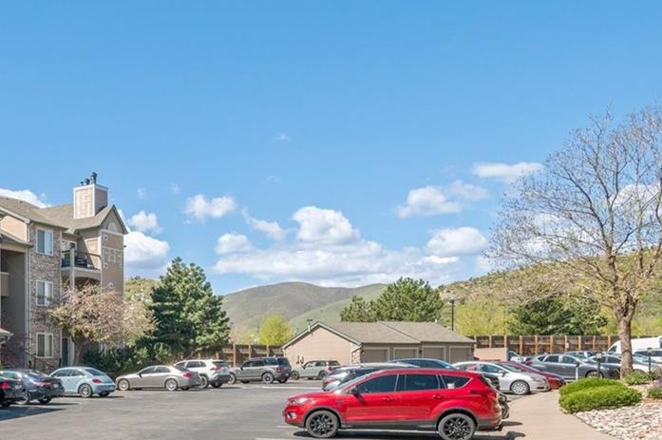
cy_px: 283
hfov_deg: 44.4
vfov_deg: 33.9
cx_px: 46
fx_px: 716
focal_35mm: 39
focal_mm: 17
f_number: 8
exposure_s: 1/400
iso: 400
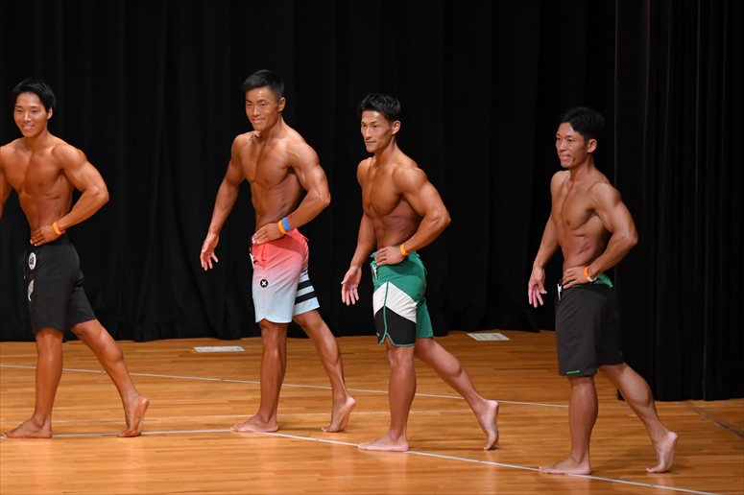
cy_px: 248
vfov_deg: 5.7
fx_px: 4958
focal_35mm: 240
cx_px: 372
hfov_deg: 8.6
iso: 4000
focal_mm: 160
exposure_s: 1/400
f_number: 5.6
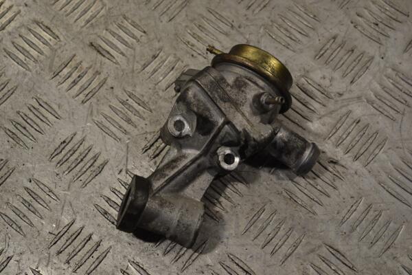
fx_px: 721
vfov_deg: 21.6
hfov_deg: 31.9
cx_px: 206
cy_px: 138
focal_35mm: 63
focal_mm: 42
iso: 250
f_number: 5.6
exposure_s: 1/125
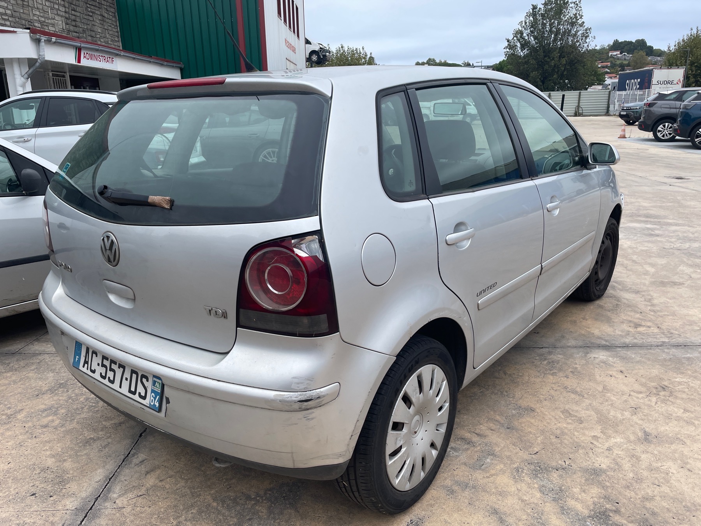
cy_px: 263
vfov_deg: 53.1
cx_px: 350
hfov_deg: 67.3
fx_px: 527
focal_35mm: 26
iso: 32
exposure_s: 1/749
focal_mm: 4.2
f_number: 1.6
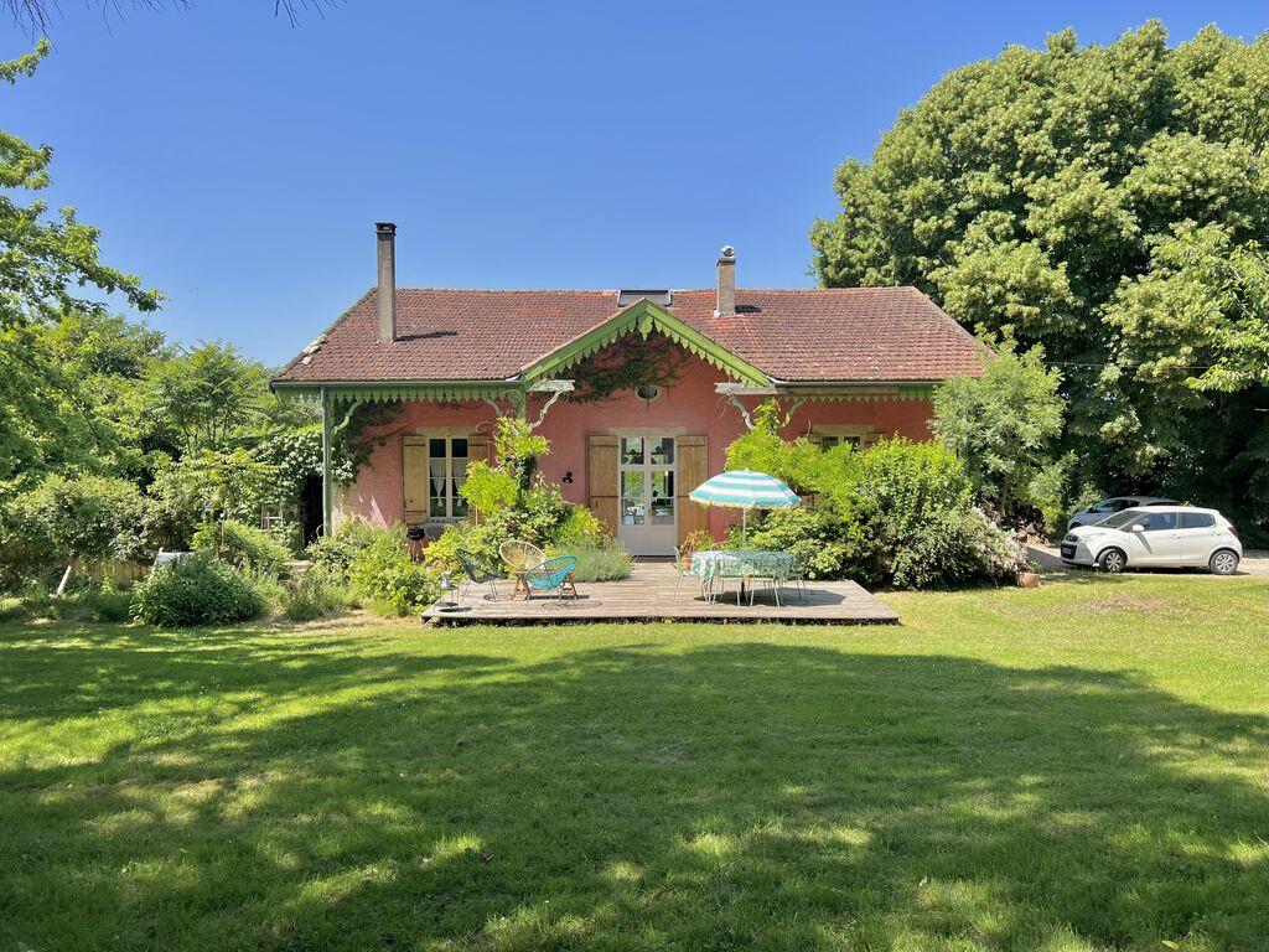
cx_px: 634
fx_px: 953
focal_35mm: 26
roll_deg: +0.5
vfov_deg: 53.1
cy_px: 476
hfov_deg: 67.3
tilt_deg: -3.7
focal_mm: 5.7
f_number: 1.5
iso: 50
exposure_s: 1/1934
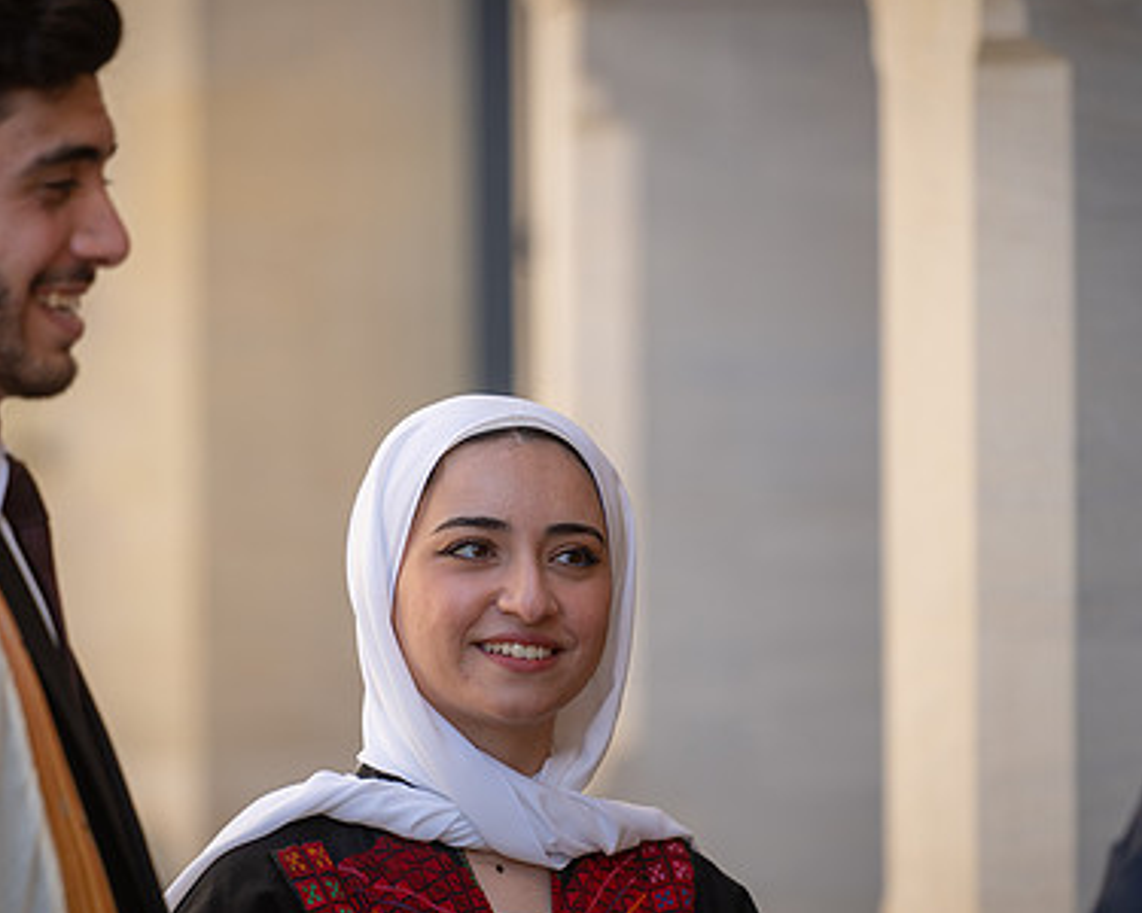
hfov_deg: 7.4
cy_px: 546
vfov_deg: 5.9
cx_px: 442
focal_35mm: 261
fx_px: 8821
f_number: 2.8
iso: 100
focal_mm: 180
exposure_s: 1/1000
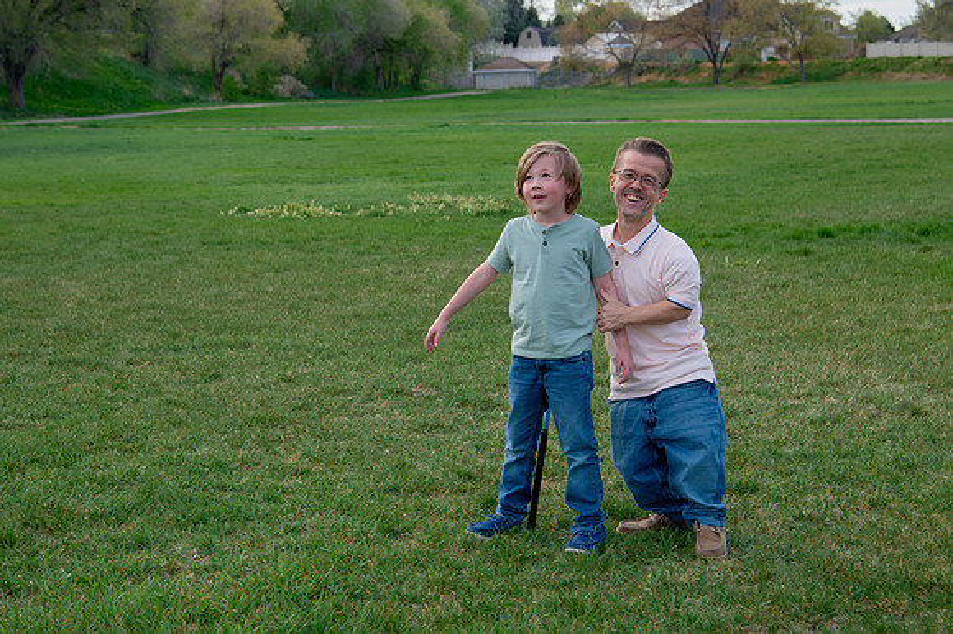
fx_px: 1866
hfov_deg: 28.6
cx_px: 432
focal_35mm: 71
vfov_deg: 19.2
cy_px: 227
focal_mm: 55
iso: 200
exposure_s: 1/400
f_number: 5
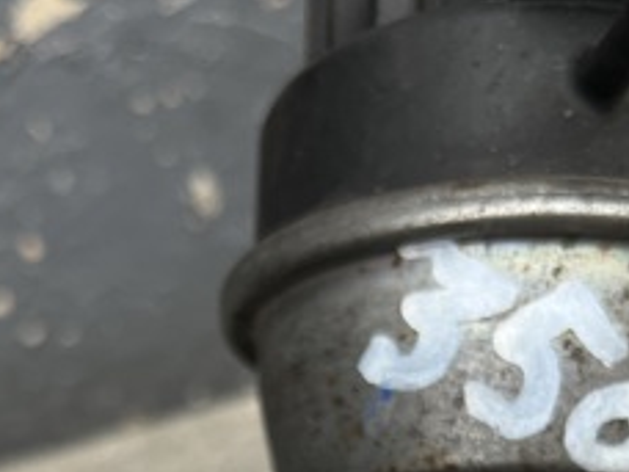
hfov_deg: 26.6
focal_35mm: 73
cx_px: 237
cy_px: 658
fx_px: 1326
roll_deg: +18.0
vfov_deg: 18.4
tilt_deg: -38.7
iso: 64
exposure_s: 1/121
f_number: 1.6
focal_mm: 5.1
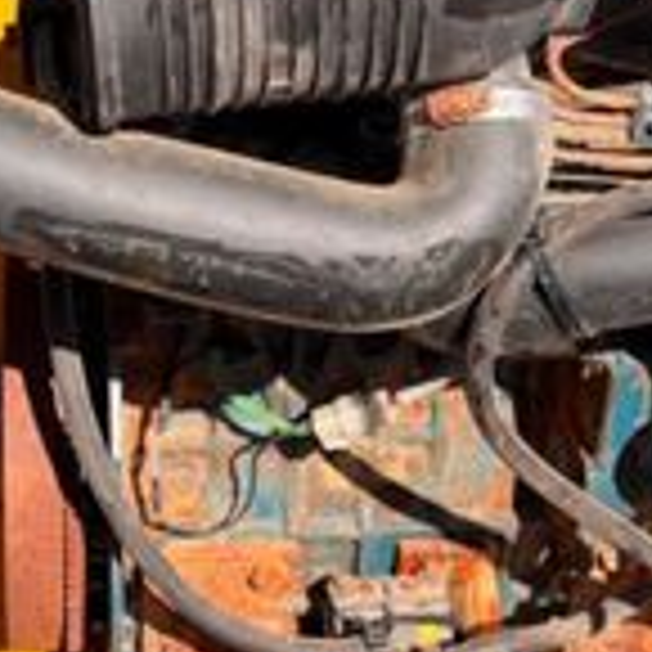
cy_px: 153
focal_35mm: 88
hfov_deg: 19.7
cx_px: 378
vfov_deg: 19.6
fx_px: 1875
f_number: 1.78
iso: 80
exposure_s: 1/2053
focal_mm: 6.76
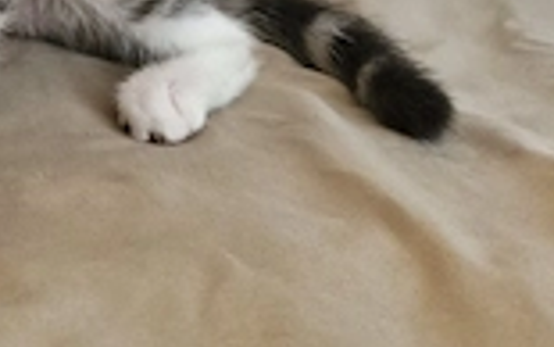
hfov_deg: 30.8
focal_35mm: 63
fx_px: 952
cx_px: 39
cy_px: -154
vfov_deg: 18.6
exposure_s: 1/100
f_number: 1.8
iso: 800
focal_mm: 5.54
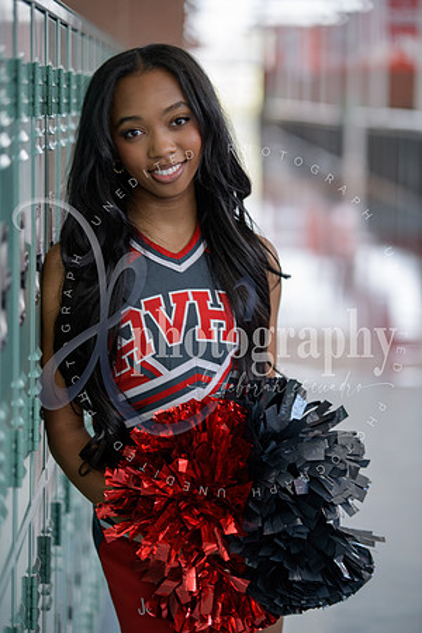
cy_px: 316
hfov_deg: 12.2
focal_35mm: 112
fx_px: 1969
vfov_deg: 18.3
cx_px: 211
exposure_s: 1/125
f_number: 2.8
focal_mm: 112
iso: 250
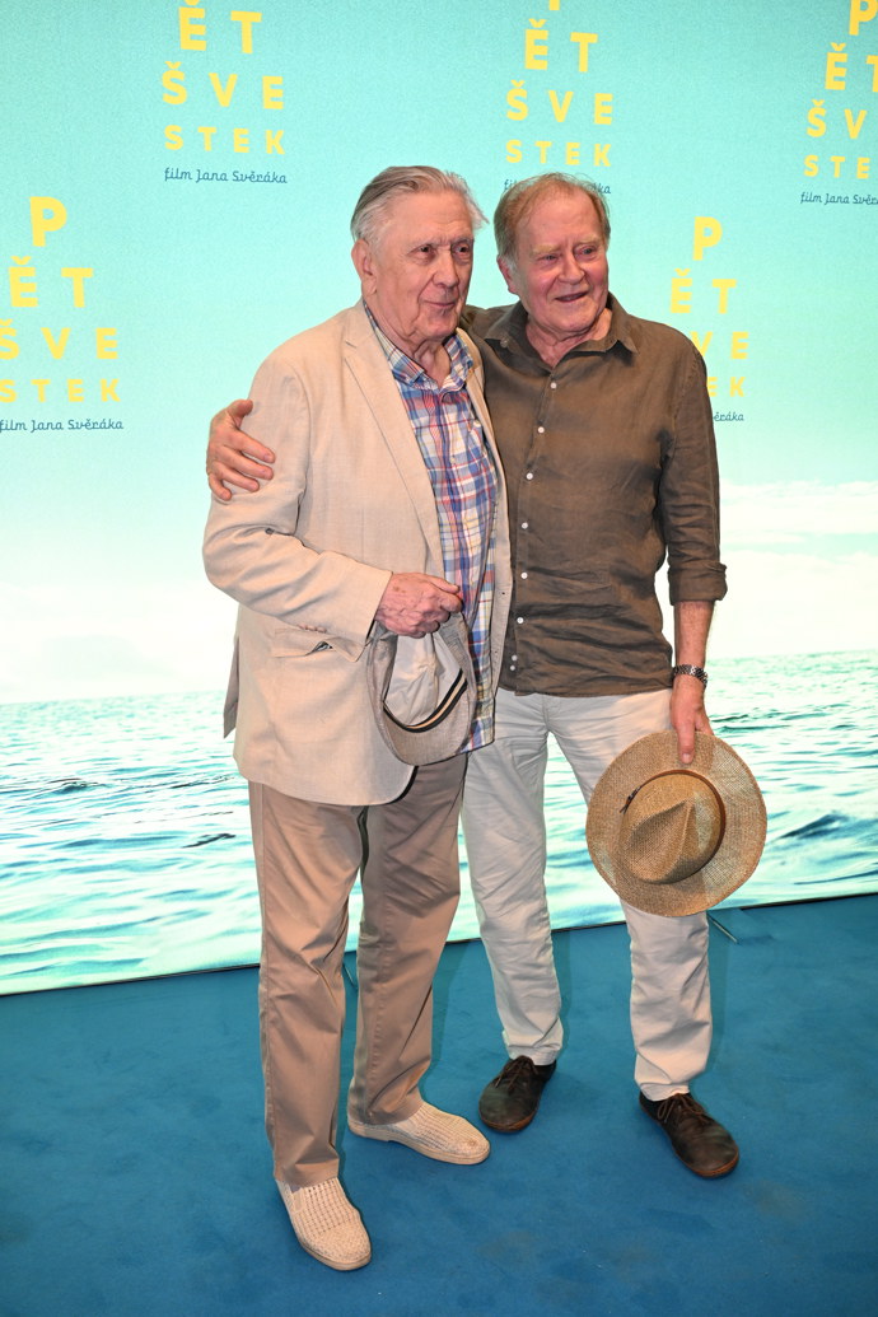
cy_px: 658
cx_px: 439
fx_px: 1280
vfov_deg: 54.4
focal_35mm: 35
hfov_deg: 37.9
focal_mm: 35
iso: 1600
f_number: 5.6
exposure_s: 1/125
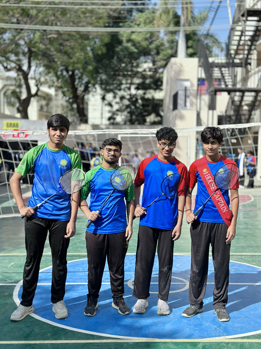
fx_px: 483
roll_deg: -1.5
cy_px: 174
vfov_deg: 39.7
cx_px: 130
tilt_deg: -2.9
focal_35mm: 48
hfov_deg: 30.3
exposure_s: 1/3058
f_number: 1.8
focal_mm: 6.9
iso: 80
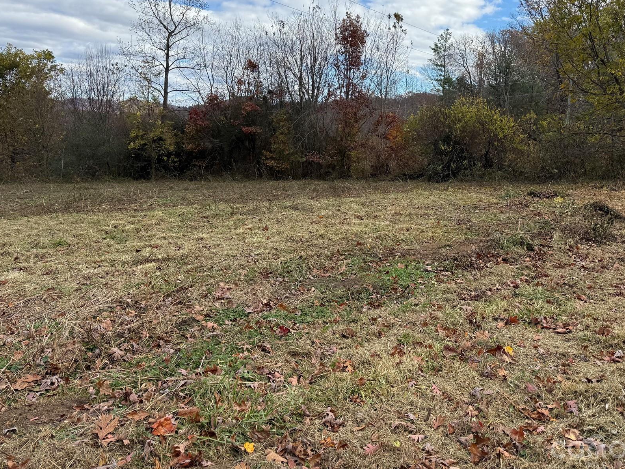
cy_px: 181
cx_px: 370
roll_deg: -3.1
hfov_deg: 58.0
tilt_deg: -6.2
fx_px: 560
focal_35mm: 31
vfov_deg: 45.1
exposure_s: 1/2907
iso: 80
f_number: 1.78
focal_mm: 6.76
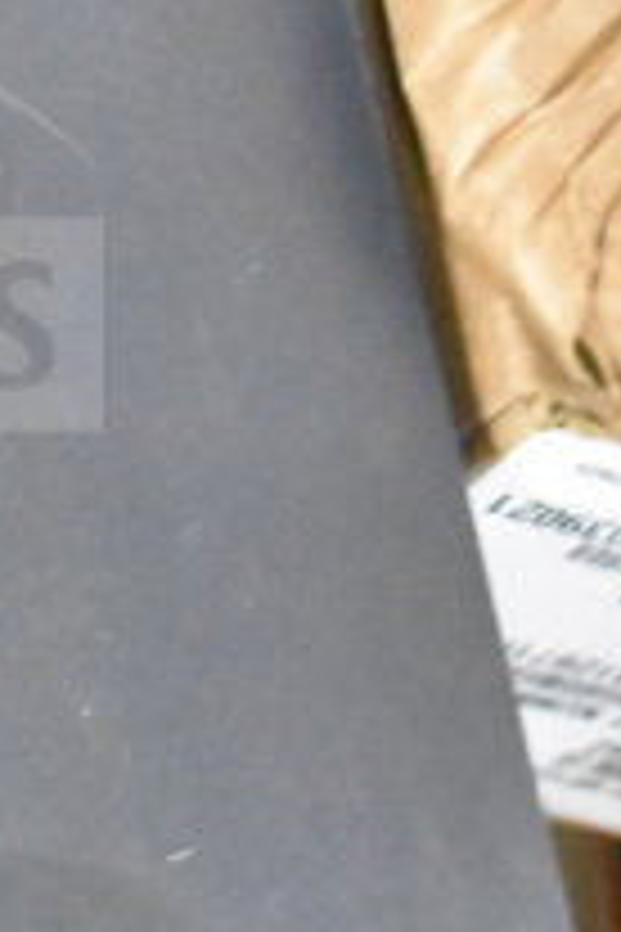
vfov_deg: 11.4
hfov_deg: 7.5
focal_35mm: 179
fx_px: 4637
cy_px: 74
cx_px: -405
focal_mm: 27
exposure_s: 1/40
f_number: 4
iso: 18000
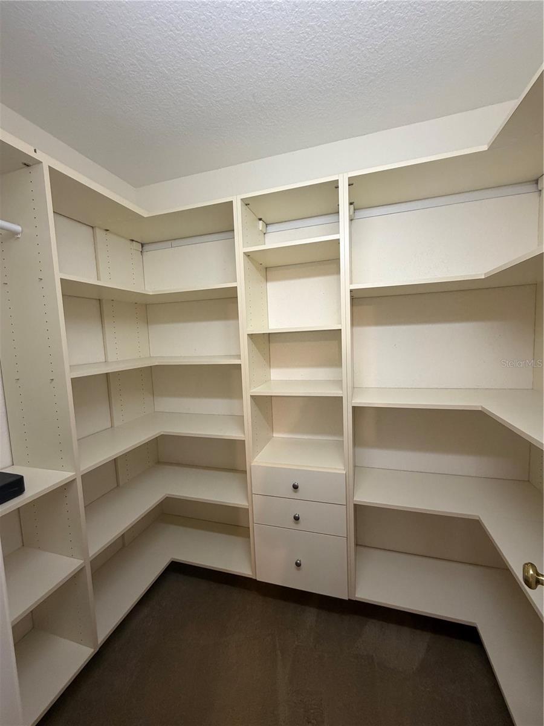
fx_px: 293
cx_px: 272
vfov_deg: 102.1
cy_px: 363
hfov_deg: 85.7
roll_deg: +2.4
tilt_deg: -4.7
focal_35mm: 14
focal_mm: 2.22
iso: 250
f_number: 2.2
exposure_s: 1/60
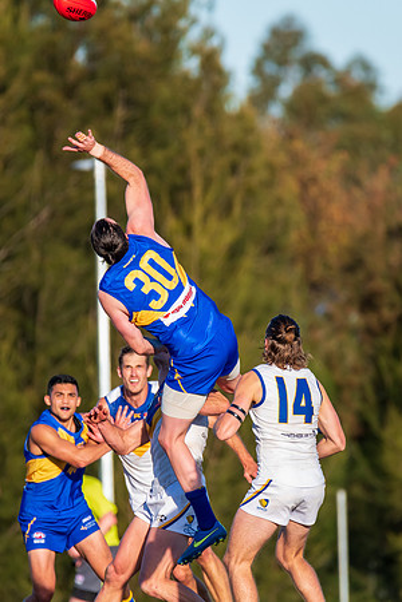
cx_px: 166
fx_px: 15326
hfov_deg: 1.5
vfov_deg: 2.3
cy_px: 306
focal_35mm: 915
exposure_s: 1/1600
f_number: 8
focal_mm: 600
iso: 800
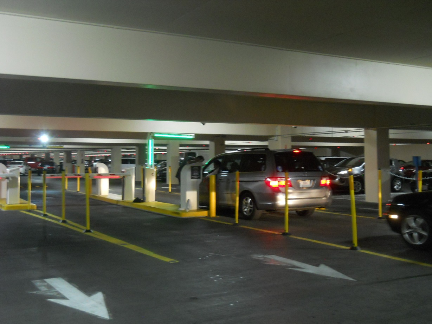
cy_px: 162
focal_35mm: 41
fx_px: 512
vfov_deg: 35.1
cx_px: 216
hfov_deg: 45.8
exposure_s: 1/13
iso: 400
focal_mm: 6.72
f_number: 3.1
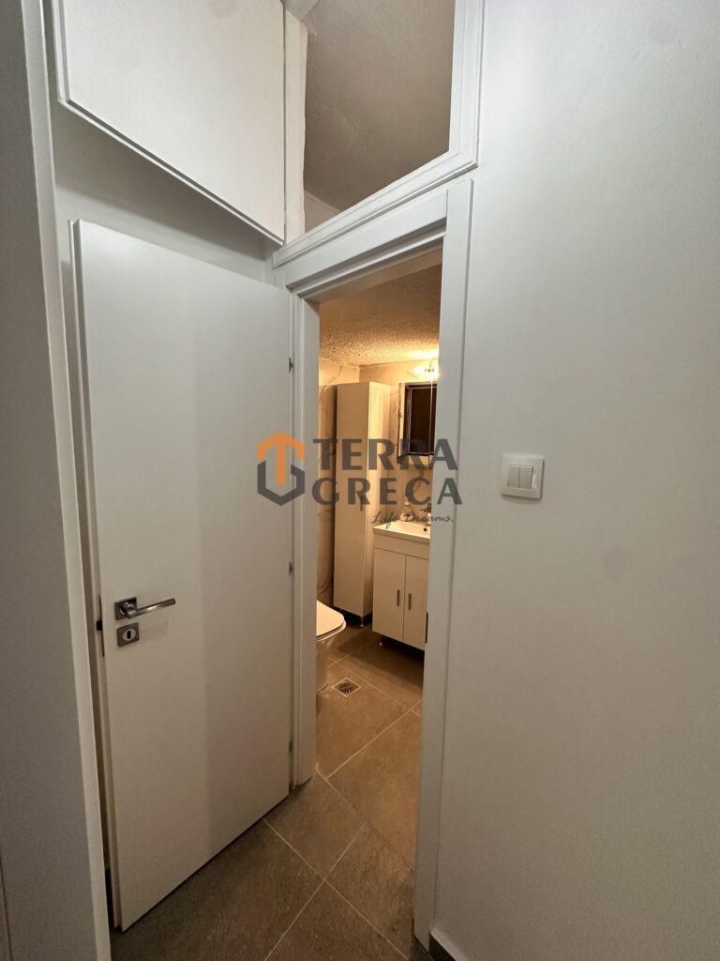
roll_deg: -1.7
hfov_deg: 85.7
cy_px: 480
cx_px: 360
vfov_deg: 102.1
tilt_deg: -7.0
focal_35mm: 14
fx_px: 388
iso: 320
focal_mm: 2.22
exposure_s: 1/100
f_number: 2.2
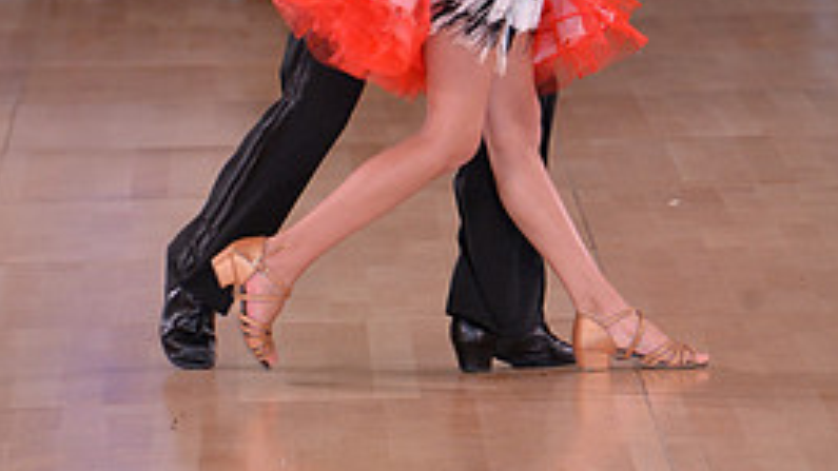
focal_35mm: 458
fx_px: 10176
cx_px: 372
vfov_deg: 2.6
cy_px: -243
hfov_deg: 4.7
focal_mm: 200
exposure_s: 1/250
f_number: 5.6
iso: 2000
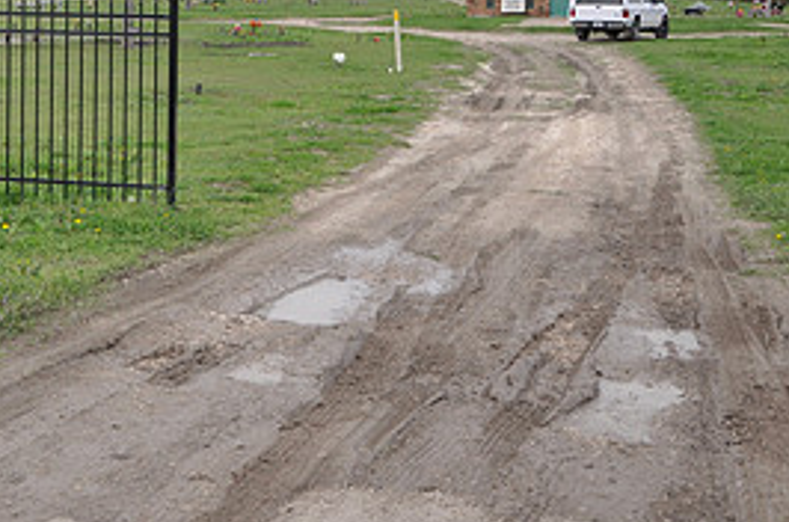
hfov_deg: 27.3
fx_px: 1574
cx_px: 113
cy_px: 19
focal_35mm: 72
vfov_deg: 18.4
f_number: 6.3
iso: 200
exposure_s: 1/160
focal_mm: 22
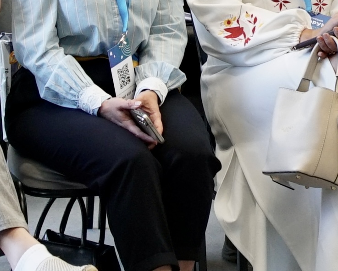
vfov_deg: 7.6
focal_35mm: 201
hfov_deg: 9.5
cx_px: 414
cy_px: -55
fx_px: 2011
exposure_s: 1/200
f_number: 4
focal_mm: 38
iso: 1250
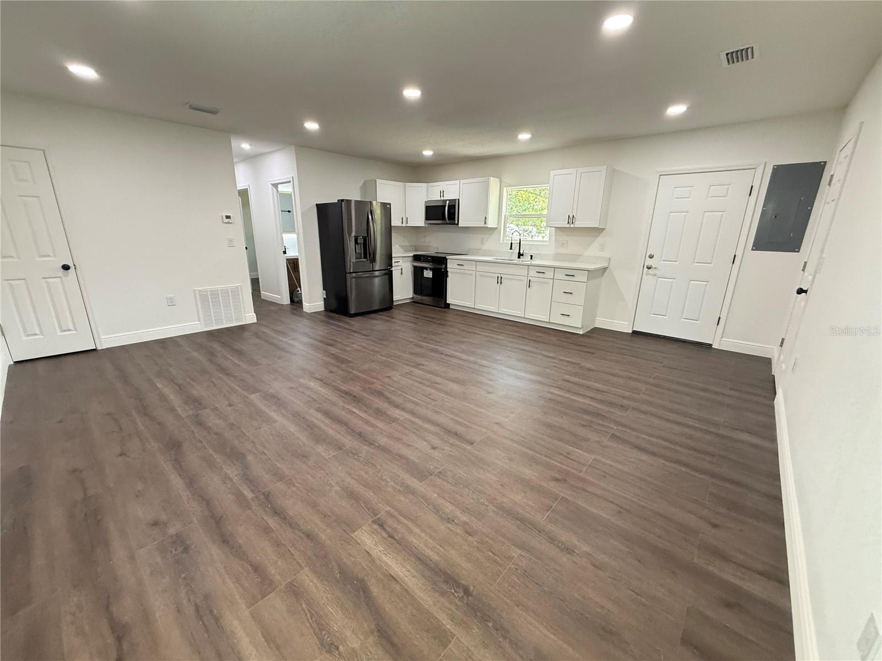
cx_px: 441
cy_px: 330
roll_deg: -0.5
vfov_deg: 85.7
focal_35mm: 14
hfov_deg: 102.1
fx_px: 357
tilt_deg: -16.5
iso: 320
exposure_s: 1/70
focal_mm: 2.22
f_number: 2.2
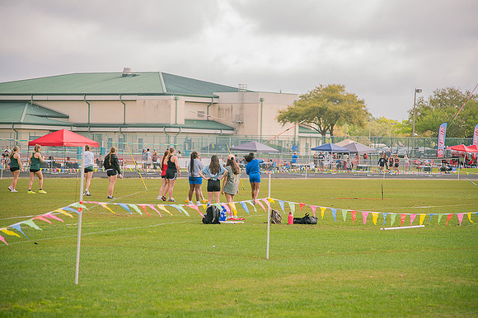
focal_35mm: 120
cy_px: 159
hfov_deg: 17.1
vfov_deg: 11.4
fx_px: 1592
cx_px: 239
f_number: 4
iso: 200
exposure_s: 1/200
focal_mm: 120
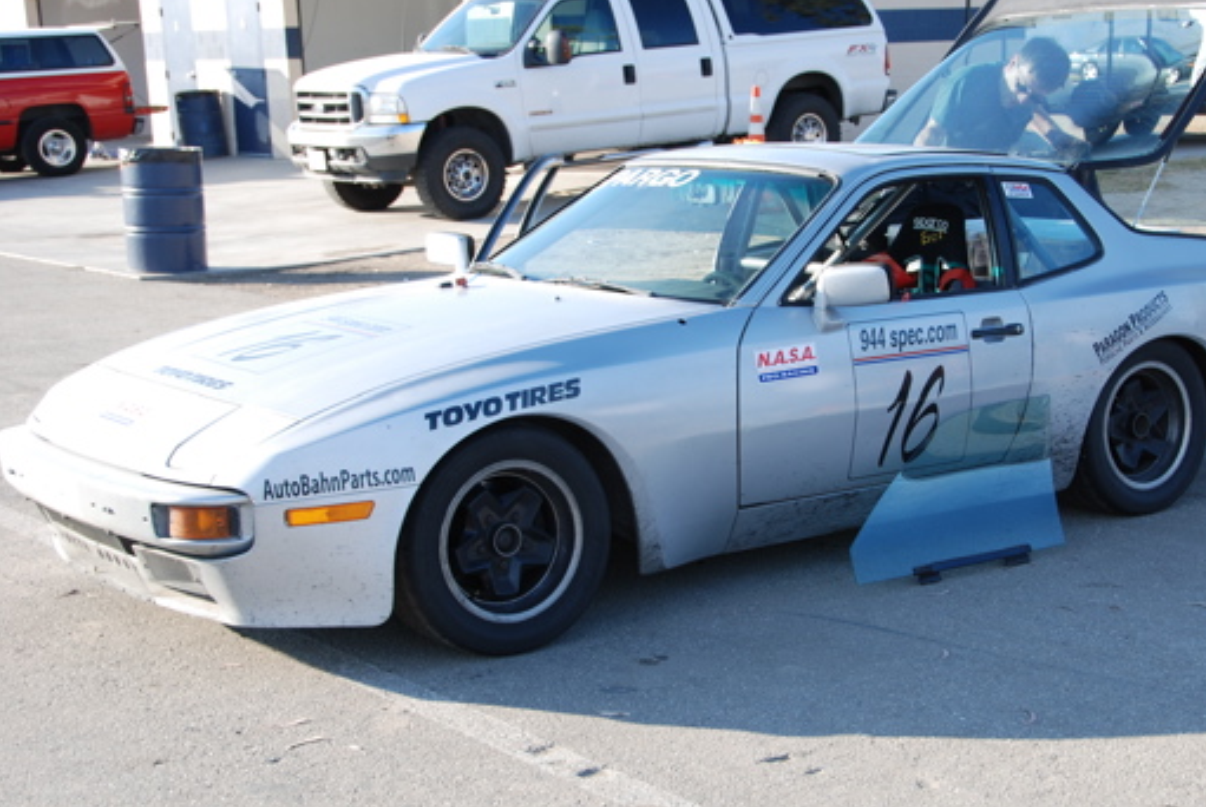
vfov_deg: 22.7
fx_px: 2012
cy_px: 413
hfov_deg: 33.2
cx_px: 749
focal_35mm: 60
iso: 100
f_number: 5.6
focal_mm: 32
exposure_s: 1/125
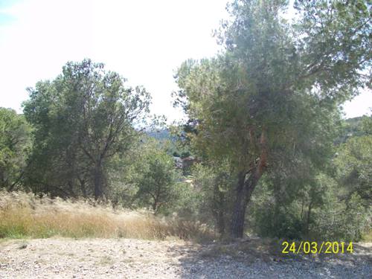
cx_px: 186
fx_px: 365
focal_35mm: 34
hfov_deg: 54.0
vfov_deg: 41.8
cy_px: 140
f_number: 2.8
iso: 80
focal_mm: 5.7
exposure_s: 1/500
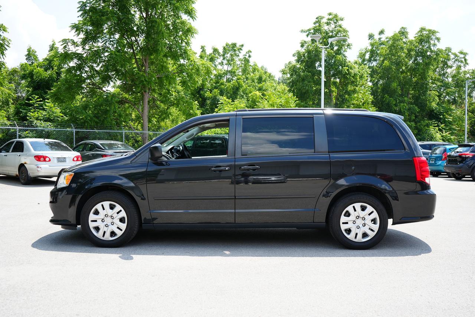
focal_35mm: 34
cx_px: 238
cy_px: 158
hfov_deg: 55.8
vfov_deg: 38.9
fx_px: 449
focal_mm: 34
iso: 100
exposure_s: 1/200
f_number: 5
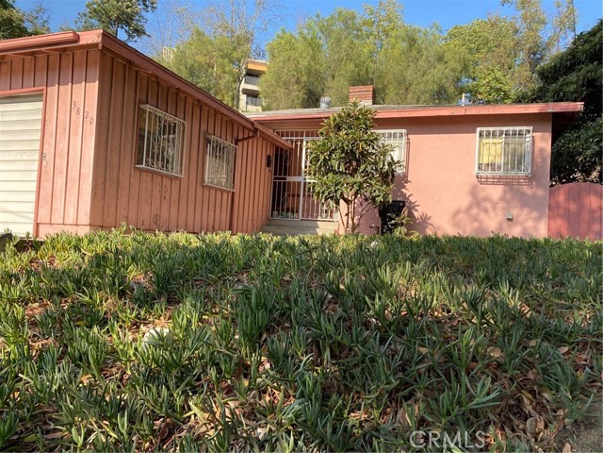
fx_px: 453
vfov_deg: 53.1
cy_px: 226
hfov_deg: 67.3
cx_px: 302
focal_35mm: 26
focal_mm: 4.25
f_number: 1.8
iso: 32
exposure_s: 1/816
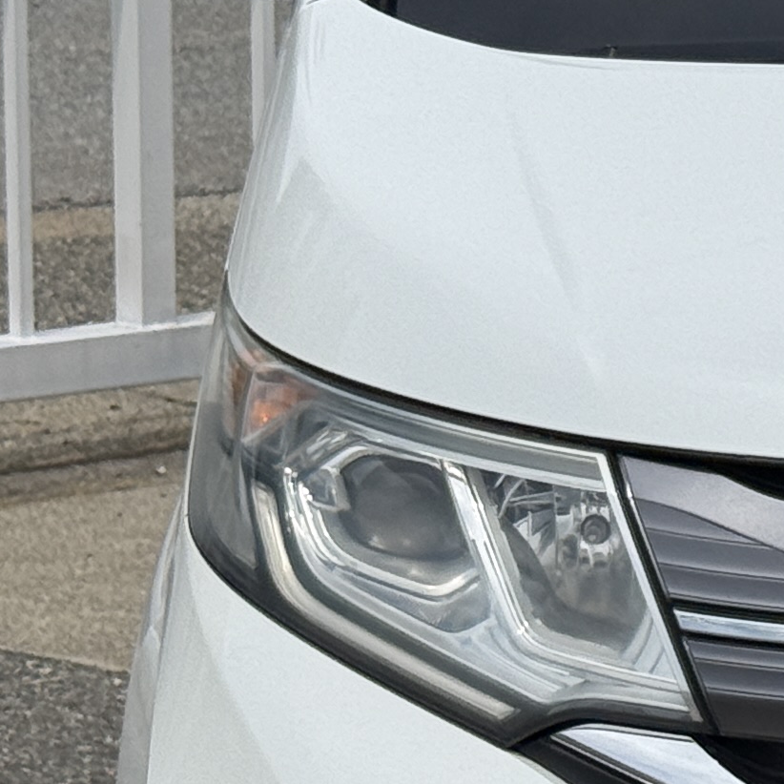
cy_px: 366
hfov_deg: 8.2
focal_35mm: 208
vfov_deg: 8.4
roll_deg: -1.4
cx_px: 1312
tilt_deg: -8.9
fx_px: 5330
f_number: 1.78
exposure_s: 1/11364
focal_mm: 6.76
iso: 80
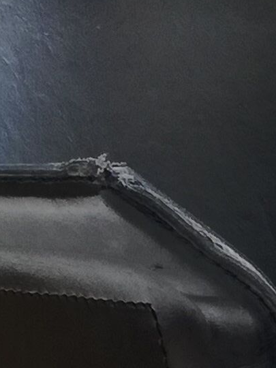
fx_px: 2211
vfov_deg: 8.9
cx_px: 406
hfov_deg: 7.0
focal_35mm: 208
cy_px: 766
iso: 50
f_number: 2
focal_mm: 3.79
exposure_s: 1/100
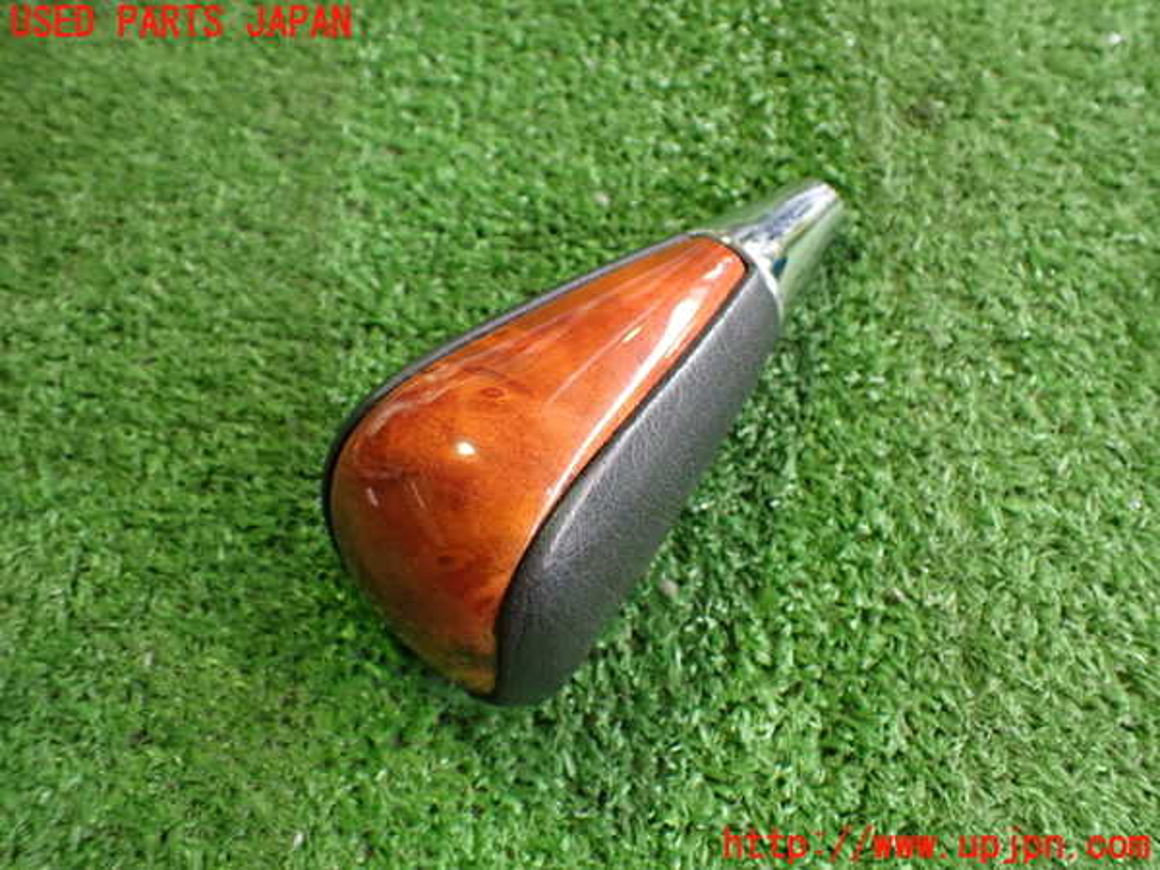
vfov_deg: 46.8
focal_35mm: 30
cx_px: 580
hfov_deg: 60.0
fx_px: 1005
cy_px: 435
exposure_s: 1/60
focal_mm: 5.4
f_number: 2.3
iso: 800
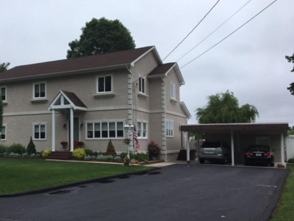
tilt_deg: +3.3
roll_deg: -0.8
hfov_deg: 47.1
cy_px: 119
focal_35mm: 39
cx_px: 97
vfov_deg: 36.8
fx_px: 331
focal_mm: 4.15
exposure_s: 1/855
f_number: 2.2
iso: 25
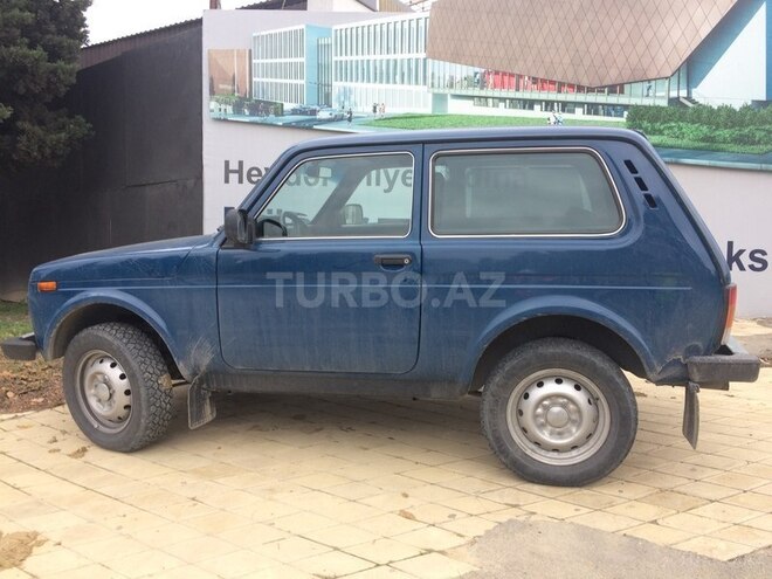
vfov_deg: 48.2
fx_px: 647
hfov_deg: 61.7
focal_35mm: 29
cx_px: 386
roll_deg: -1.3
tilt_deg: -1.2
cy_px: 290
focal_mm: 4.15
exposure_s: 1/100
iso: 32
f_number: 2.2
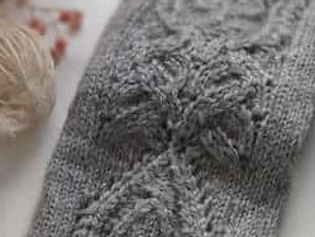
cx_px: 118
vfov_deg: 8.9
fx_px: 1511
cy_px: 200
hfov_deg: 11.9
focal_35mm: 166
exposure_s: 1/50
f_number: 2
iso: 798
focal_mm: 8.16
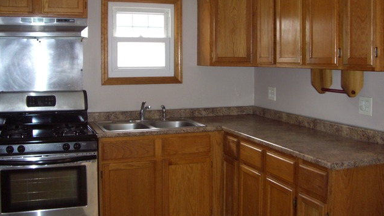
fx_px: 428
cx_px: 193
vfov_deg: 28.2
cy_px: 75
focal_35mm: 42
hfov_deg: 48.4
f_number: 2.8
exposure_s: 1/60
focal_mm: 7.9
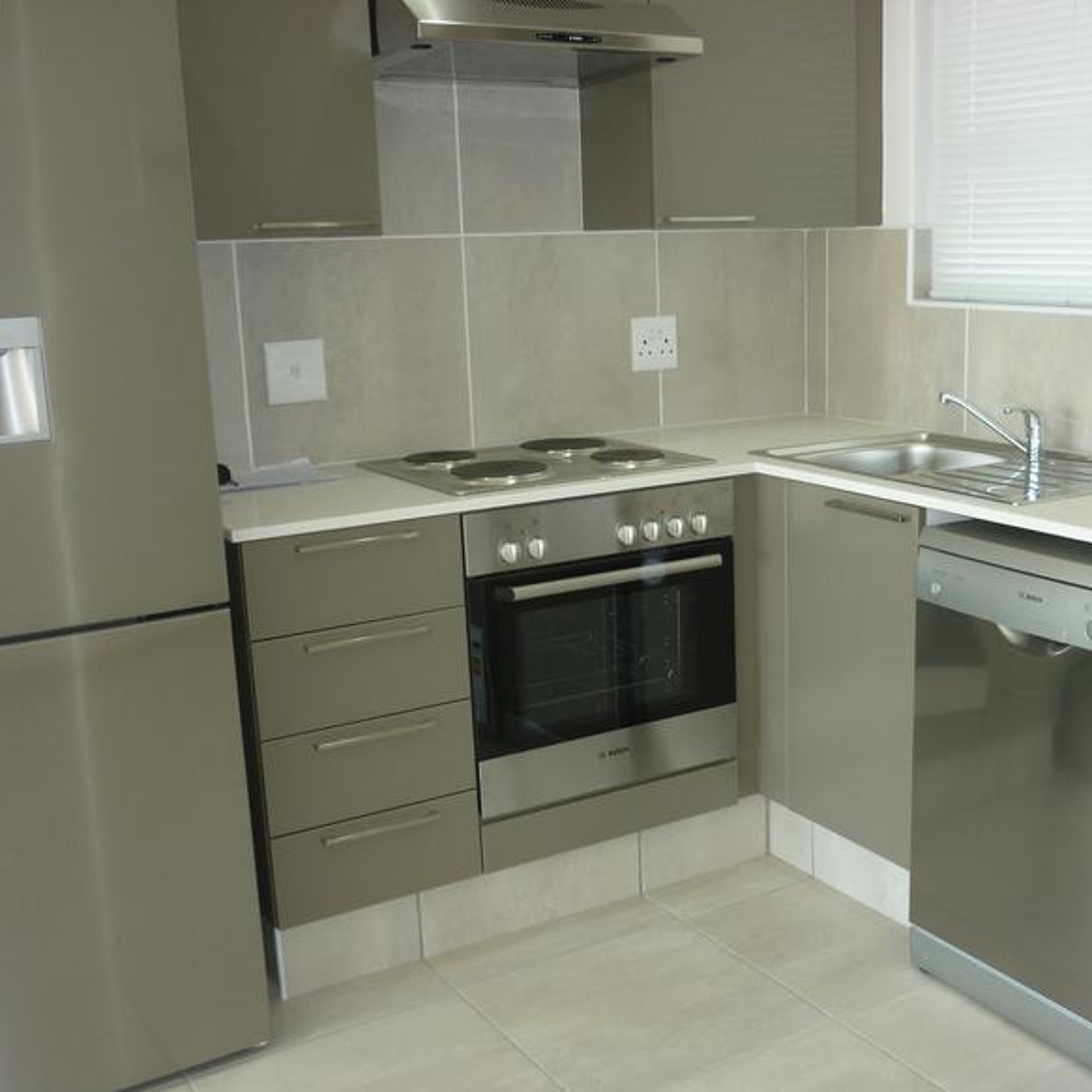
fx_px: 1428
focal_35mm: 40
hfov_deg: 41.3
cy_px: 560
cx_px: 740
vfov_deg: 41.9
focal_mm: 5.5
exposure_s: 1/30
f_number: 2.8
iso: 100
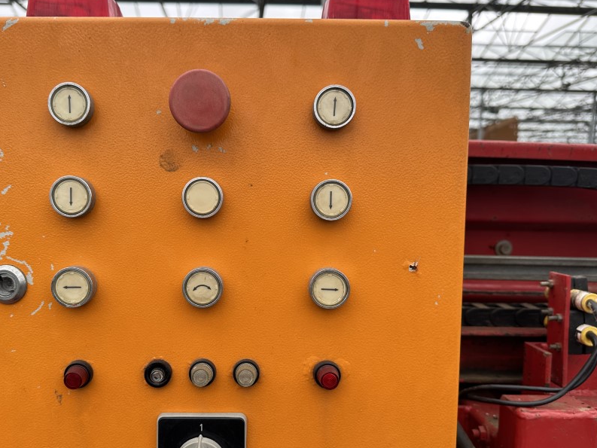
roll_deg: -0.6
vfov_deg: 45.3
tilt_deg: -7.4
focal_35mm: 31
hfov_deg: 58.1
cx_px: 252
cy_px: 256
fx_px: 535
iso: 80
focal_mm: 6.86
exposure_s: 1/527
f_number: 1.78
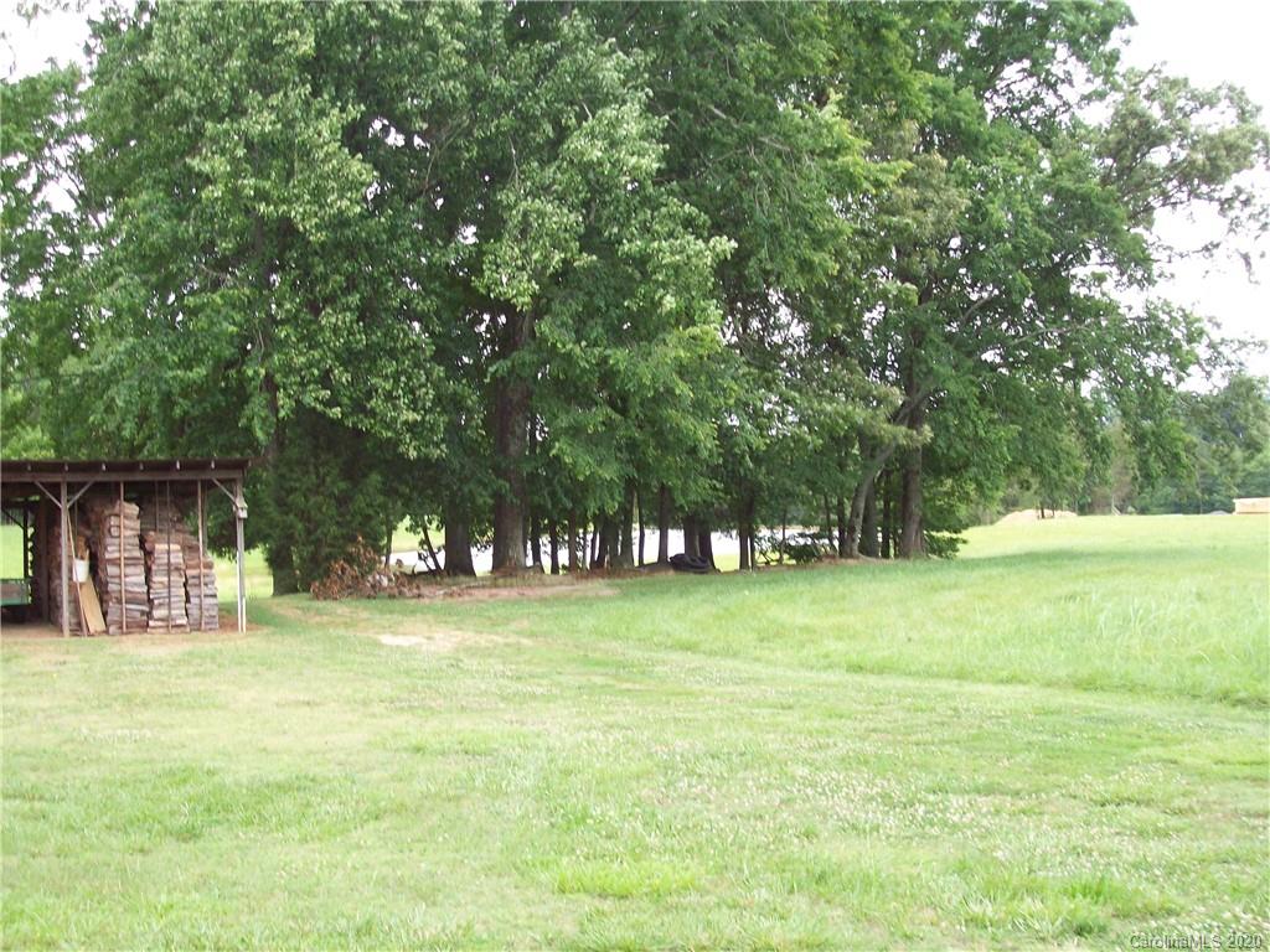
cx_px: 635
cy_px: 476
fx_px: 1651
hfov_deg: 42.1
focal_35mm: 45
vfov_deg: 32.2
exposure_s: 1/118
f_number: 3
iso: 80
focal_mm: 7.6
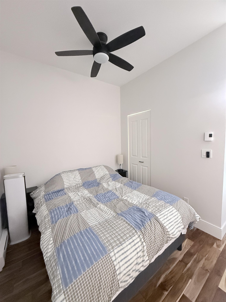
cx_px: 113
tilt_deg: -4.3
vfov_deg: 102.1
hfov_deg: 85.7
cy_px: 151
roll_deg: +0.7
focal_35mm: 14
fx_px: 122
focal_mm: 2.22
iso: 800
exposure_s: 1/60
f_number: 2.2
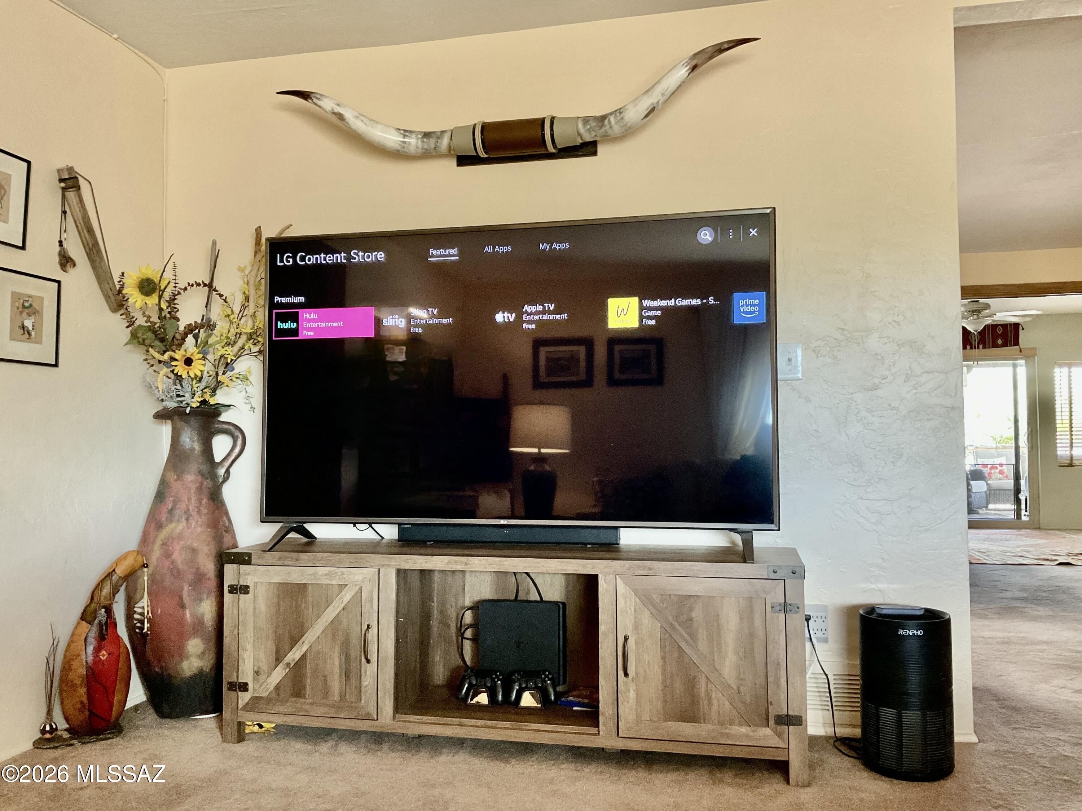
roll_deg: +0.1
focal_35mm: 29
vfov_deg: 48.2
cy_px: 406
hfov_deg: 61.7
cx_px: 541
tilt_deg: +1.0
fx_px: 906
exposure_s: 1/60
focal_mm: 3
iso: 200
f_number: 1.8
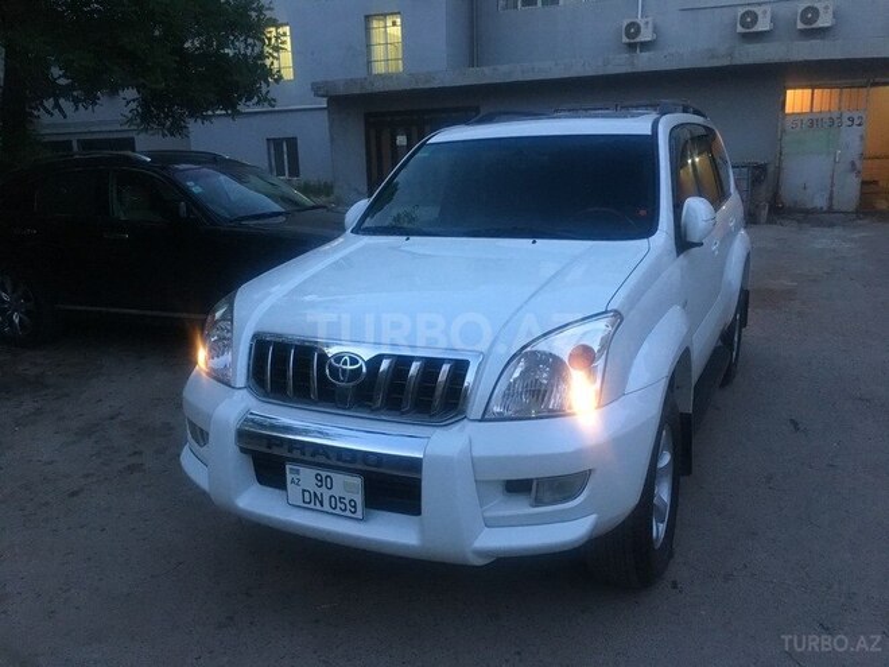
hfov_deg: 61.7
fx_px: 745
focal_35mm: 29
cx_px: 444
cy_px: 334
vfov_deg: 48.2
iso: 200
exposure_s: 1/33
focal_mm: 4.15
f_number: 2.2
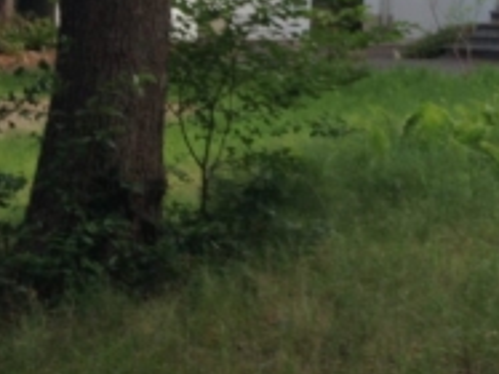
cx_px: 715
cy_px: -235
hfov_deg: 16.2
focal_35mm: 113
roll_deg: -1.0
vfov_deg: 12.3
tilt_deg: +4.0
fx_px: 1628
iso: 32
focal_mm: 3.3
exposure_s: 1/120
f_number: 2.4
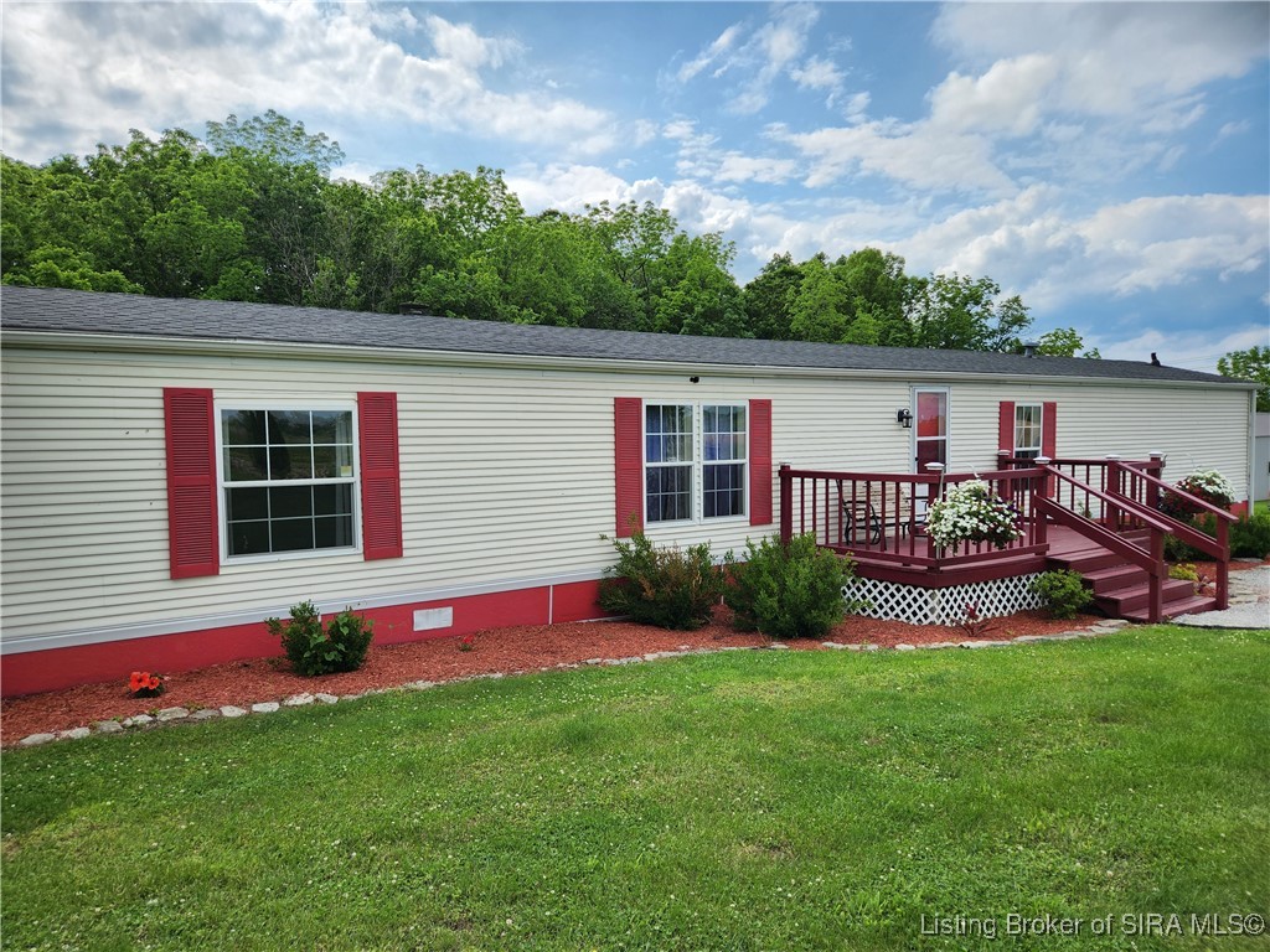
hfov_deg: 73.9
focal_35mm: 23
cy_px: 476
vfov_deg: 58.9
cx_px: 635
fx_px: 844
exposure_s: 1/2283
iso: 20
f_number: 1.8
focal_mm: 5.4
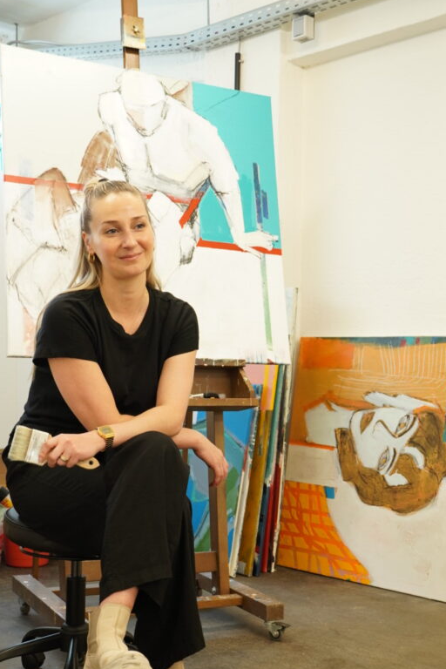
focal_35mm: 52
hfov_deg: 26.0
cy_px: 414
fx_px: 966
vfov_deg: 38.0
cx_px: 221
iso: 400
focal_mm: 26
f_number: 4.5
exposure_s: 1/15
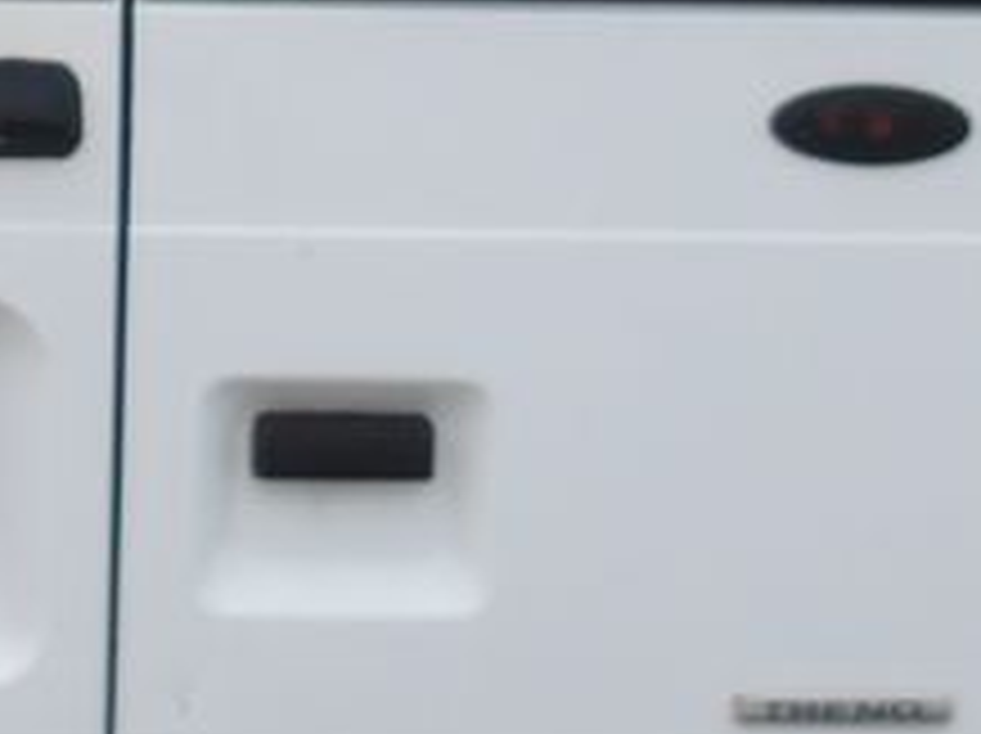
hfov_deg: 15.3
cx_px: 27
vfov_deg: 11.6
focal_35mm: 127
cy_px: 45
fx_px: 3595
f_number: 3
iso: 100
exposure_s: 1/861
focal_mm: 4.9
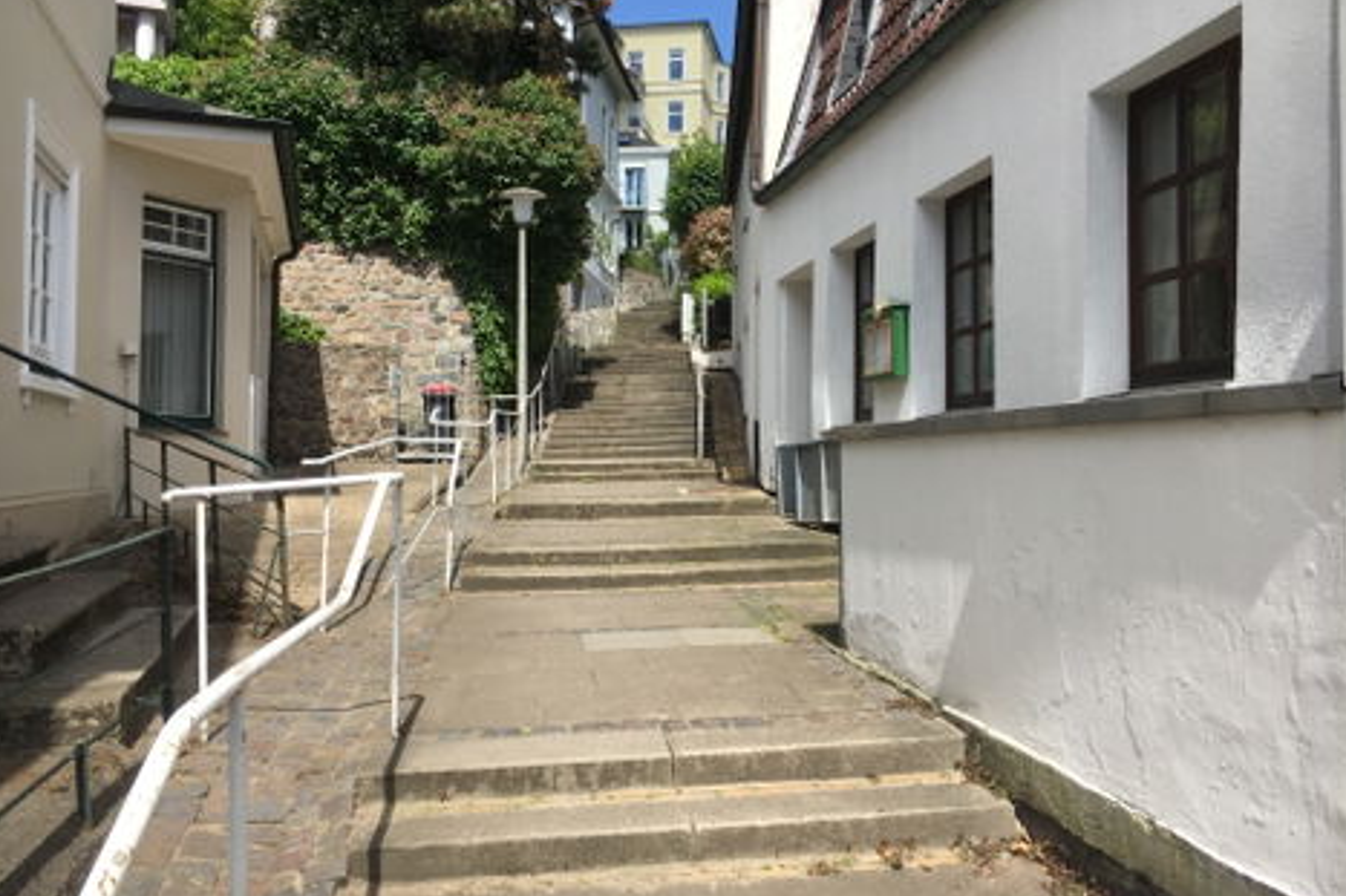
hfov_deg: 60.3
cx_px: 669
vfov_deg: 42.3
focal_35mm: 31
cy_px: 409
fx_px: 1159
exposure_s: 1/1350
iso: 25
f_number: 2.2
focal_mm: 4.15
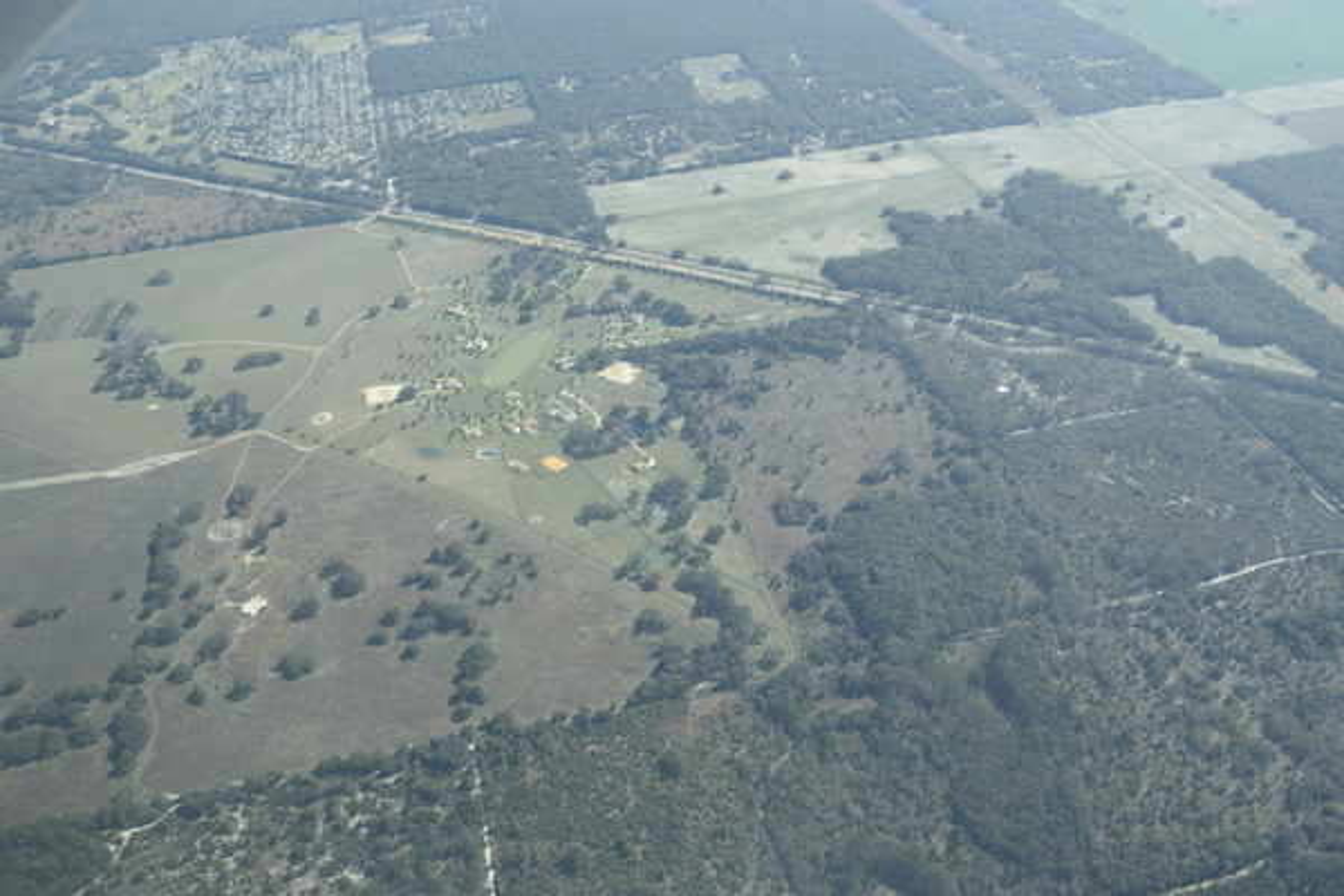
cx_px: 672
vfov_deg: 38.4
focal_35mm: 34
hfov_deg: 55.1
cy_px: 448
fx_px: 1288
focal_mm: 23
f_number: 8
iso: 200
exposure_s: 1/250
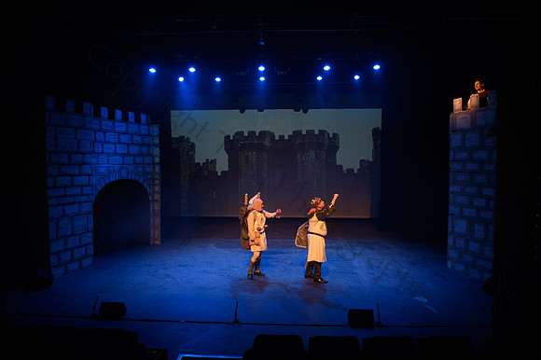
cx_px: 270
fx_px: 360
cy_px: 180
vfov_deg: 53.1
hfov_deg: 73.8
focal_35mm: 24
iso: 1250
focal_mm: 24
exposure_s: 1/60
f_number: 3.5
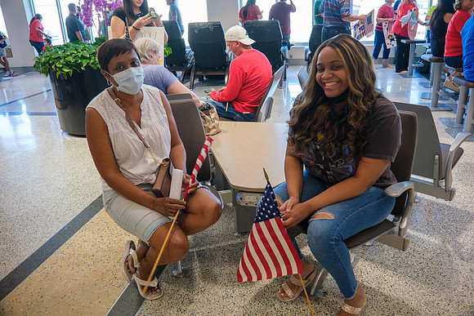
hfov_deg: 65.5
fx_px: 369
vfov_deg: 46.4
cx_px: 237
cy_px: 158
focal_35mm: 28
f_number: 4
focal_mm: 18.4
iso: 640
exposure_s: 1/40
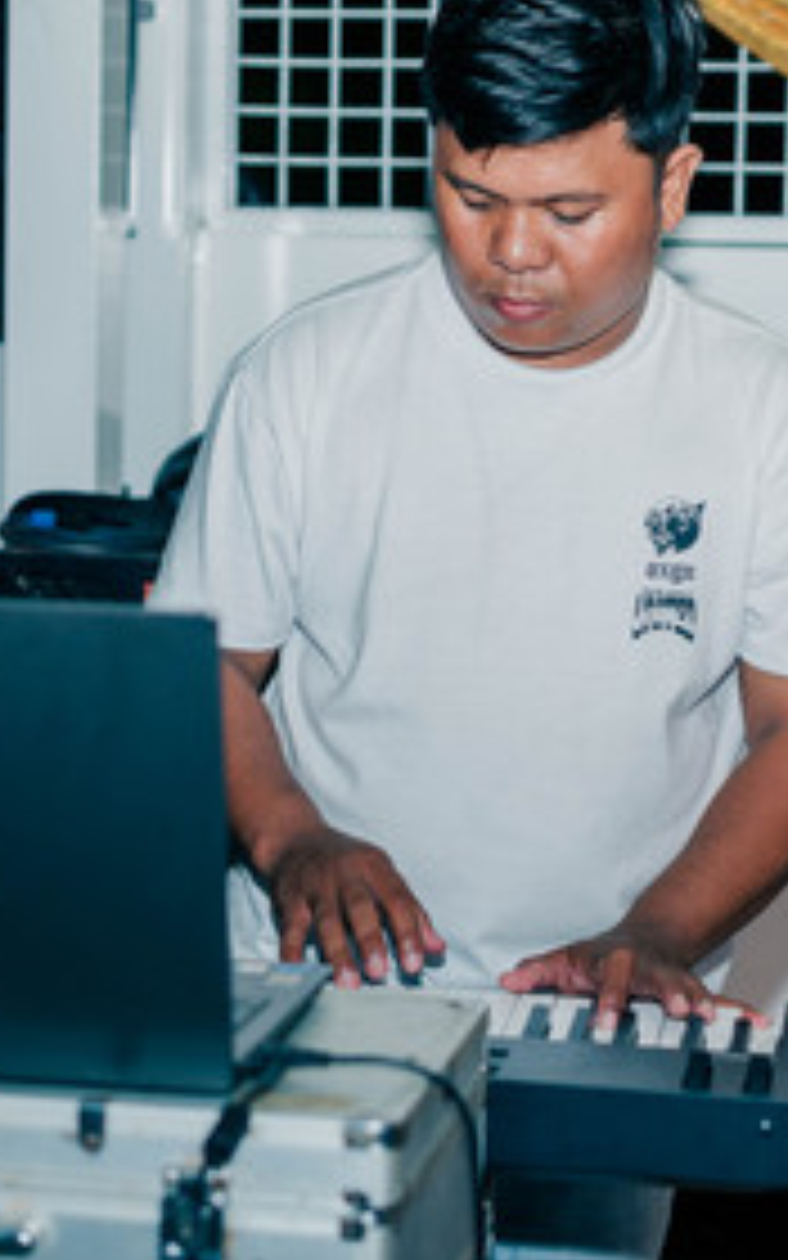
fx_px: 3127
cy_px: 556
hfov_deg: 14.4
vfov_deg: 22.8
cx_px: 446
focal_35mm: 91
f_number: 2.8
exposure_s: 1/200
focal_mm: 50
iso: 800
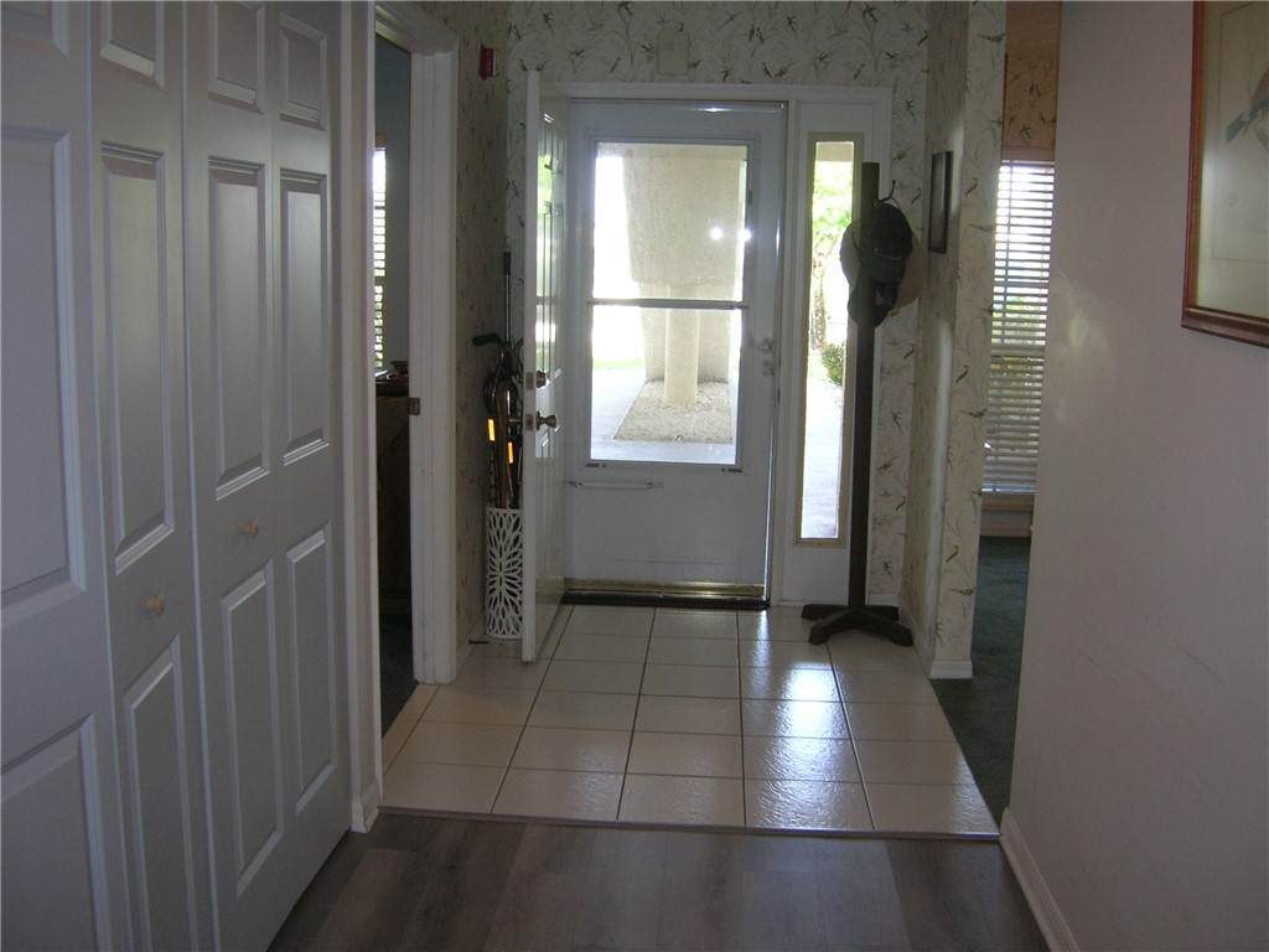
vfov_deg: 41.8
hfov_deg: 54.0
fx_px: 1246
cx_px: 634
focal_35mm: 34
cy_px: 476
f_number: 2.9
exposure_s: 1/28.7
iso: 93
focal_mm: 5.7
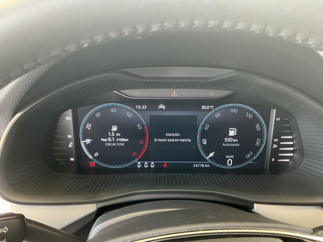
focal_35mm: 28
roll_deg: -0.8
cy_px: 121
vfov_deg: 49.7
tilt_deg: -23.2
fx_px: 261
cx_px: 162
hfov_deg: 63.4
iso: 80
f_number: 1.8
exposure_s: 1/60
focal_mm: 3
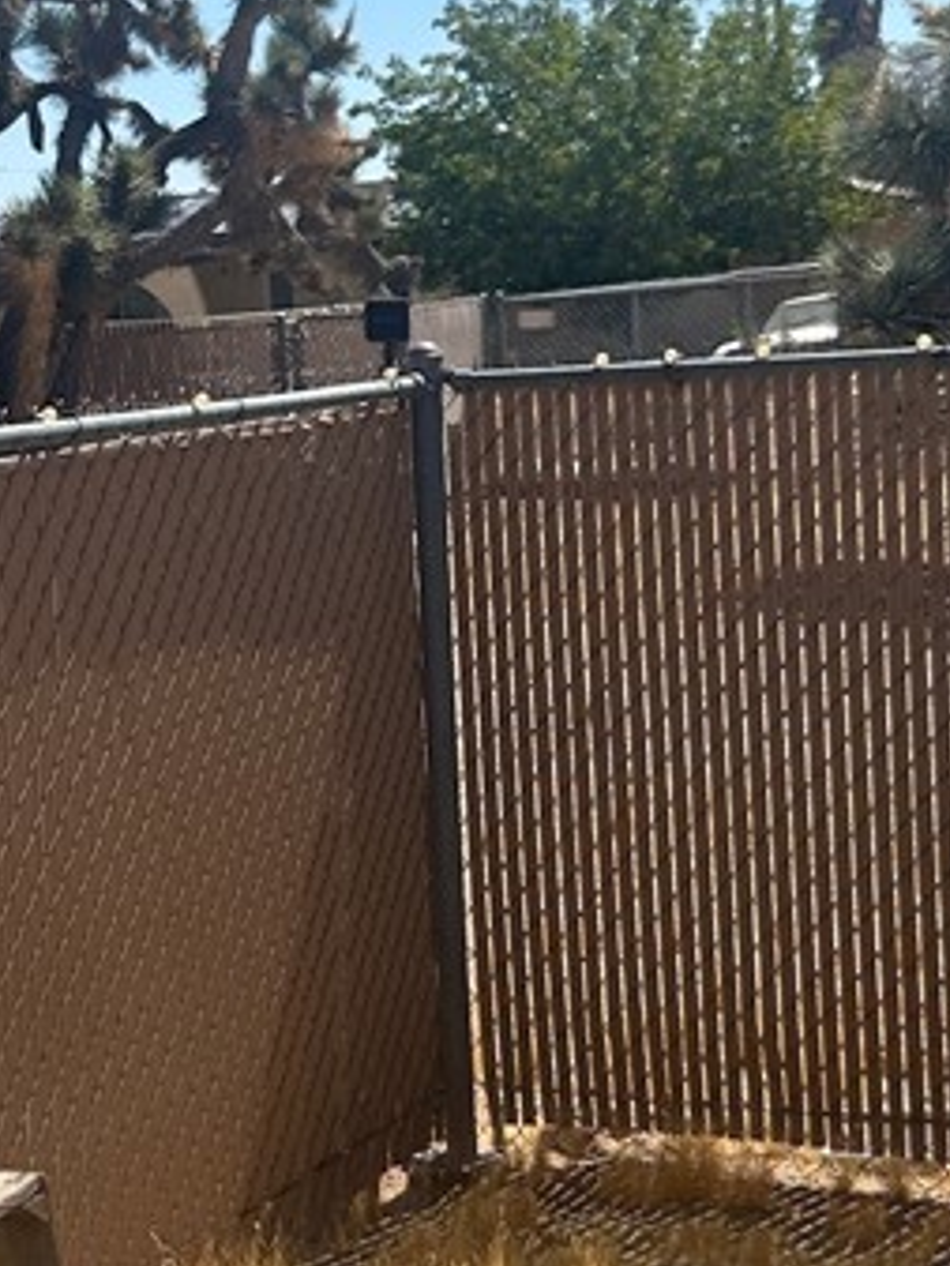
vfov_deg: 24.7
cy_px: 669
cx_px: 229
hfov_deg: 18.5
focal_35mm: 79
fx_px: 2889
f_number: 1.5
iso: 50
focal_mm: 5.7
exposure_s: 1/4831
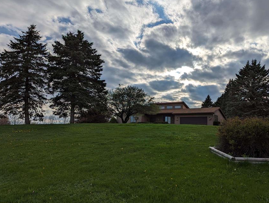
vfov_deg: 48.4
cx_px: 160
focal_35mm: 29
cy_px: 102
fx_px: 226
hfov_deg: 61.1
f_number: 1.85
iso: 46
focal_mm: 6.81
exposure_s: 1/8696
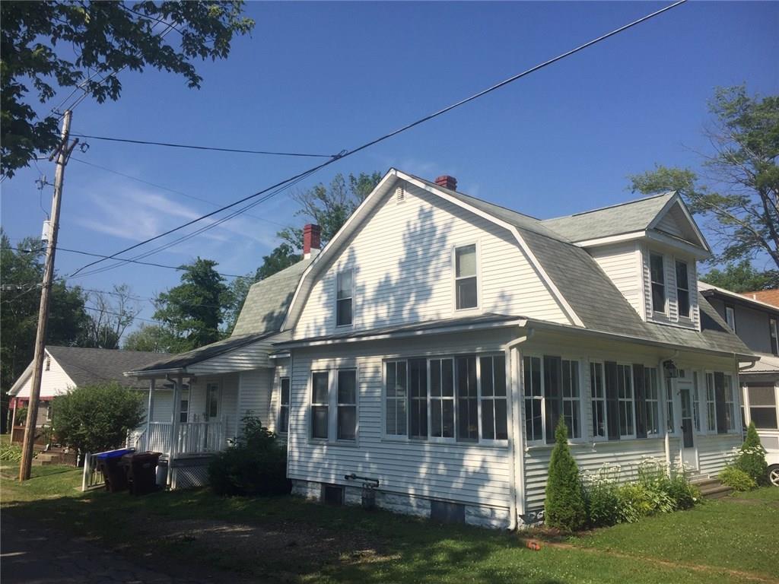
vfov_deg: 48.2
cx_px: 390
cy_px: 292
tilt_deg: +8.2
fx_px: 653
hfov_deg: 61.7
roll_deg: -0.8
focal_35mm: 29
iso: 32
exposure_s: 1/2475
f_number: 2.2
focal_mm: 4.15
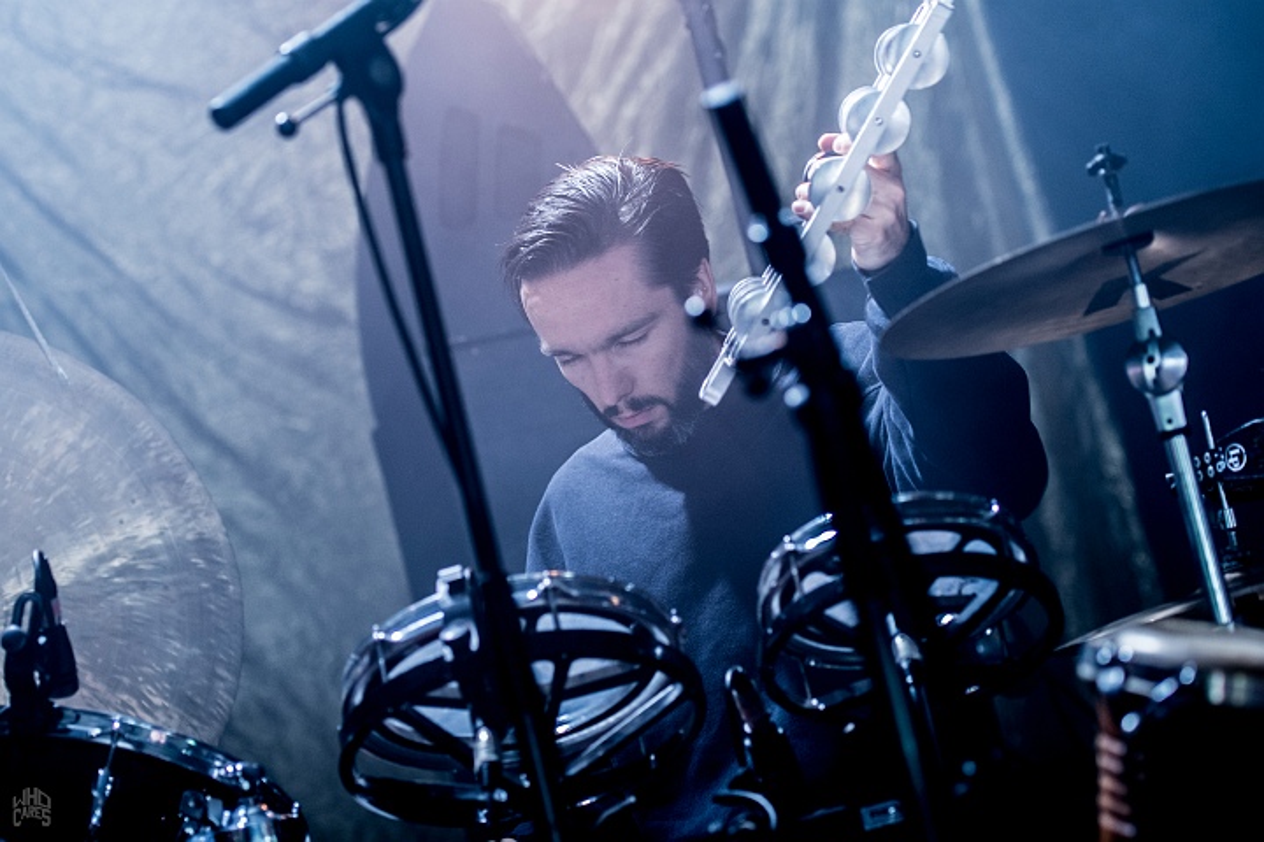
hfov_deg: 19.5
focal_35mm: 105
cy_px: 421
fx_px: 3686
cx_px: 632
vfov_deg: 13.0
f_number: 2.8
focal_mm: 70
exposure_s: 1/100
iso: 800
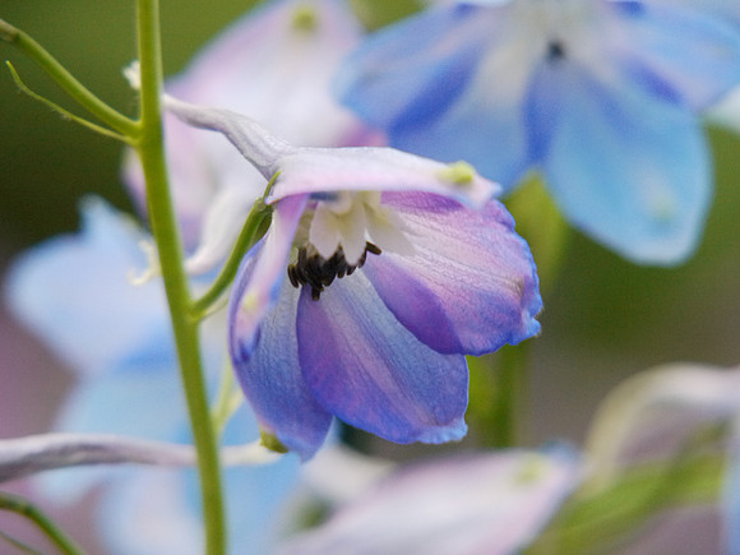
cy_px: 278
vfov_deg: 6.2
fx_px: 5131
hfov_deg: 8.2
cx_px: 370
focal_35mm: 240
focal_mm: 120
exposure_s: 1/160
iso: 1000
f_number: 8
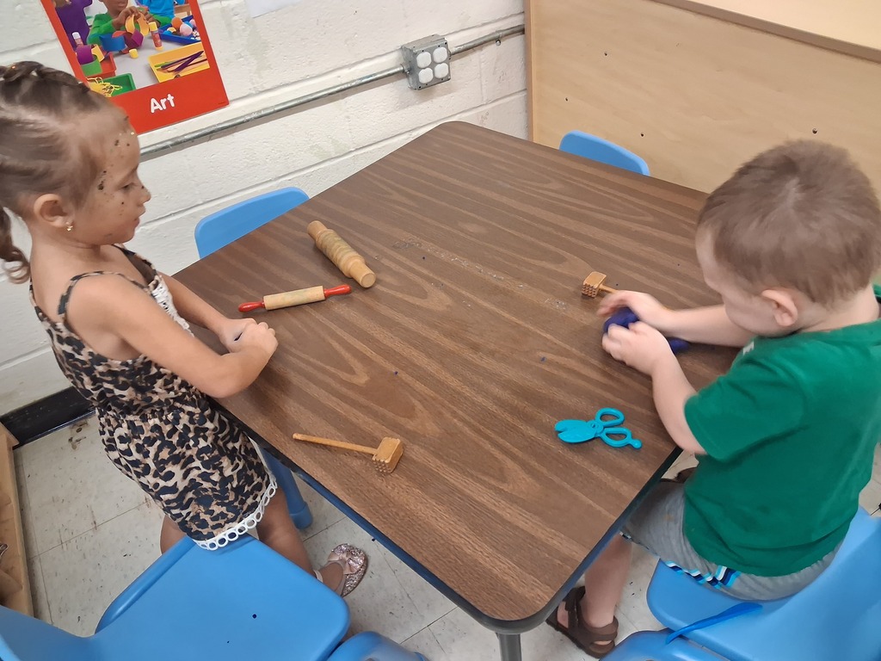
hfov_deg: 65.3
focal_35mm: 27
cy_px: 330
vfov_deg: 51.4
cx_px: 440
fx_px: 687
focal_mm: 4
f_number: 1.8
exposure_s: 1/50
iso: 500
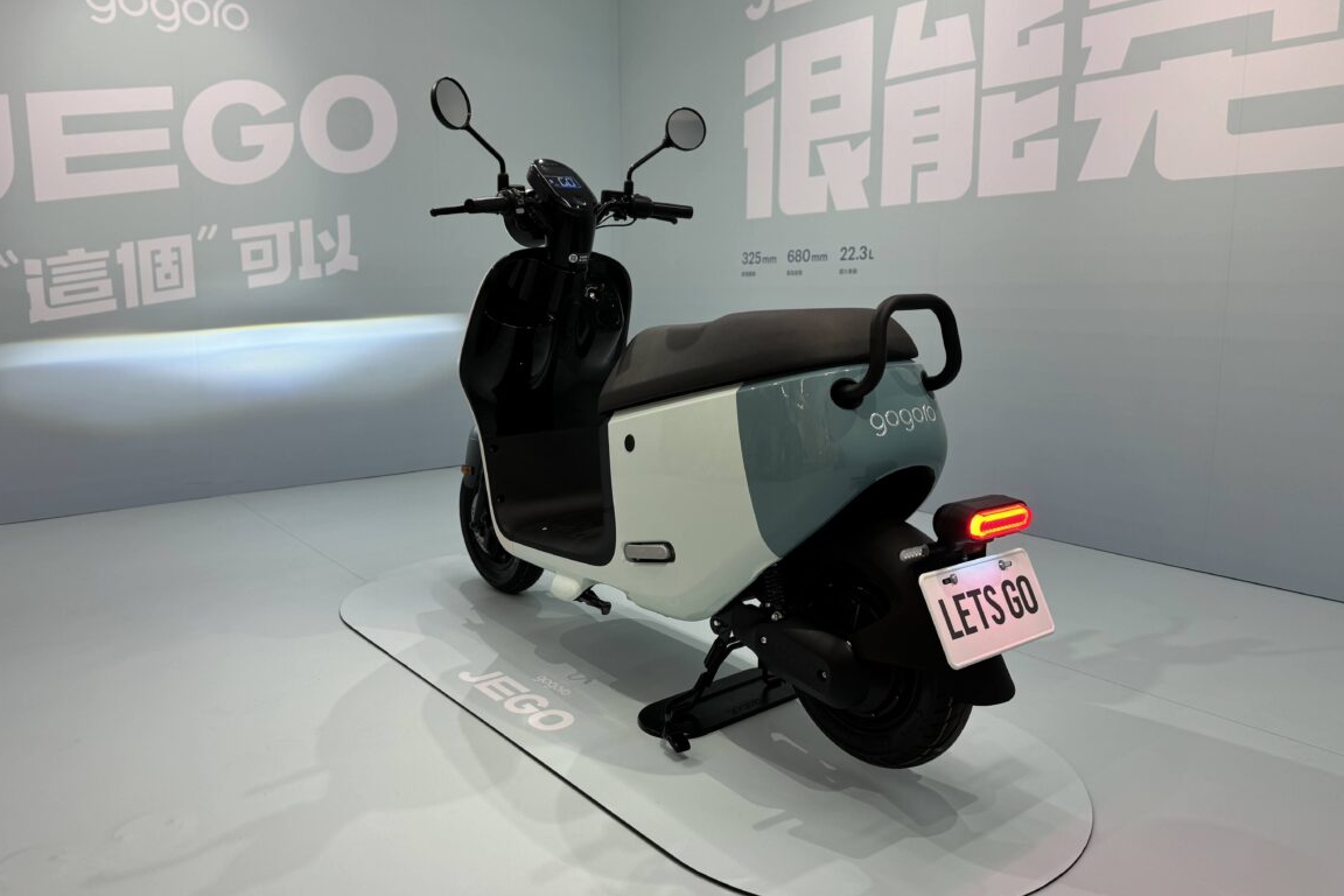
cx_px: 674
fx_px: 971
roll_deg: -0.3
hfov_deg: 69.4
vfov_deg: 49.5
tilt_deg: -8.3
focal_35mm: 26
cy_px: 430
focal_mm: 6.76
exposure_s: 1/120
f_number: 1.78
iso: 125
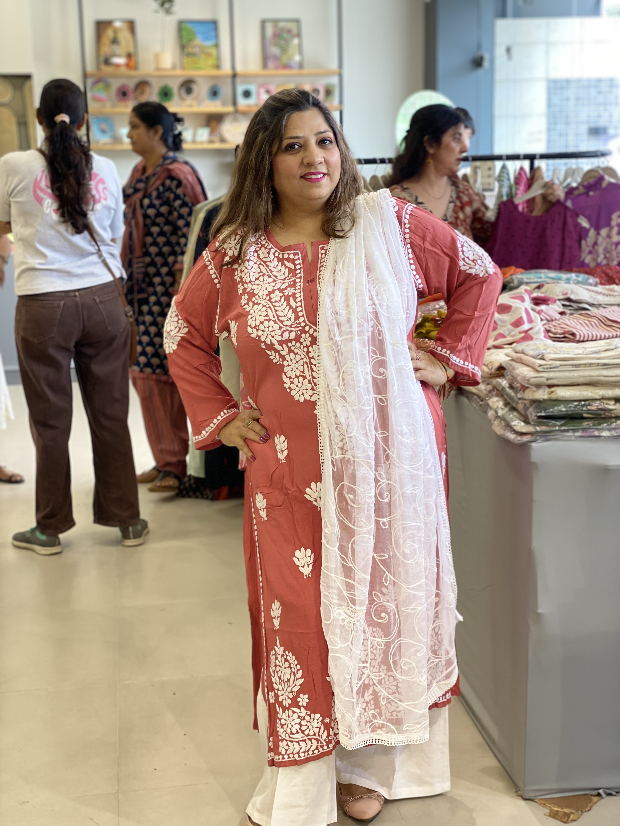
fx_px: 1242
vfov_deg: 36.8
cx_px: 310
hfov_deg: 28.0
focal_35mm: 52
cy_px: 413
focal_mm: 6
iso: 50
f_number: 2
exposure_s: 1/100
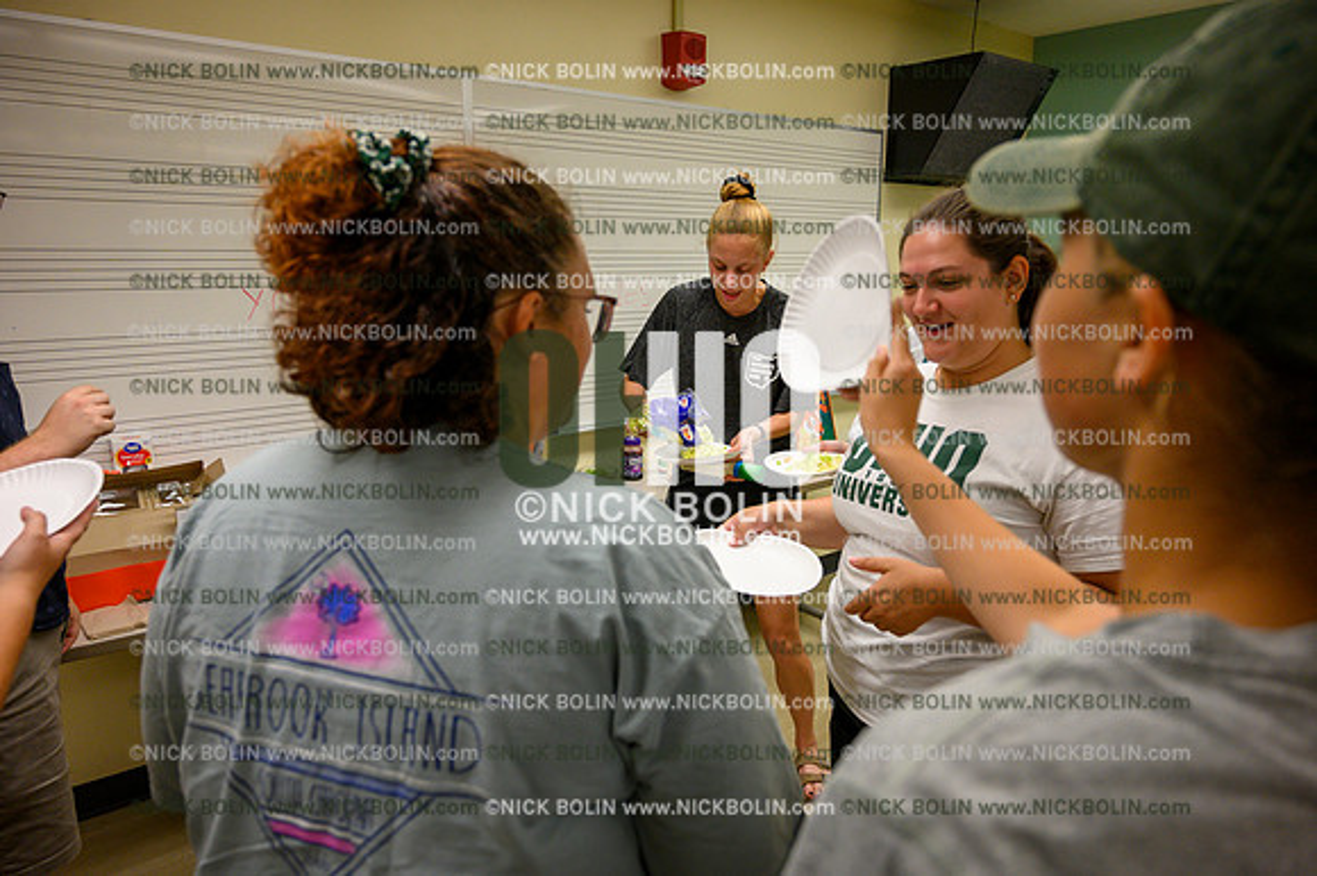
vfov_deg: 53.1
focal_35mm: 24
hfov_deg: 73.8
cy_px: 438
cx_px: 658
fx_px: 877
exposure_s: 1/250
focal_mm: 24
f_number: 4.5
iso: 1600
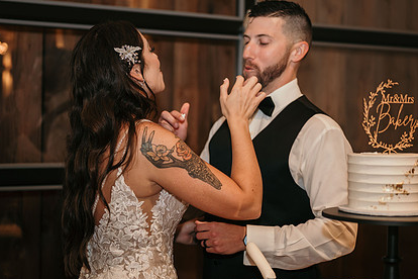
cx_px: 205
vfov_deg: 19.5
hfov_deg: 28.8
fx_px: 813
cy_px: 131
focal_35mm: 70
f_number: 1.8
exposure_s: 1/100
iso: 640
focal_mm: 50
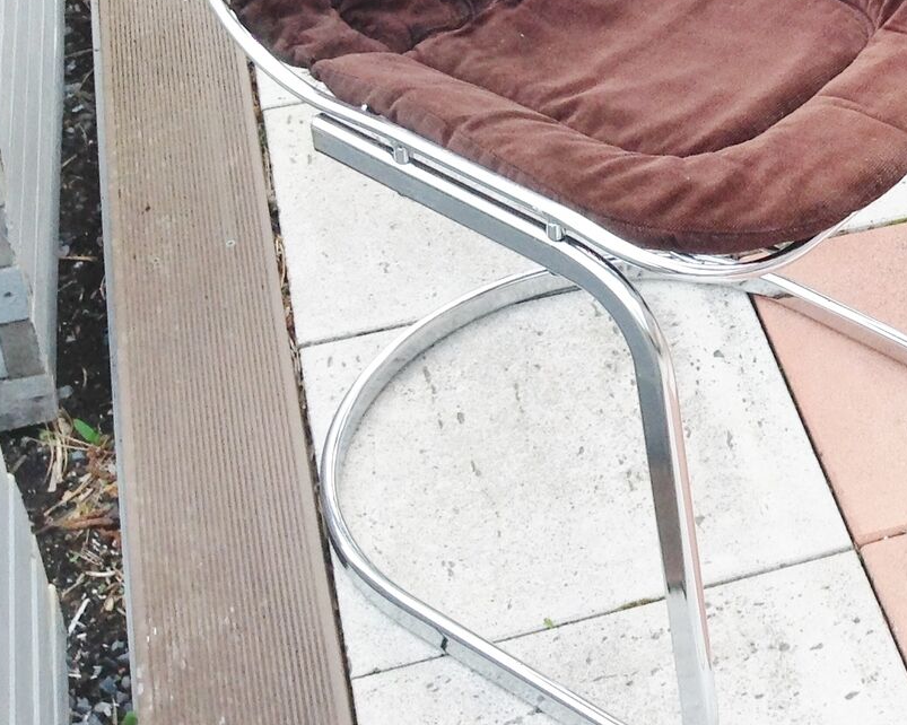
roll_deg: -3.2
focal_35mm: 85
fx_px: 2281
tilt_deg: -30.4
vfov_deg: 17.5
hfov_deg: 21.0
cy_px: -58
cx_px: 1084
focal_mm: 4.28
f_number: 2.4
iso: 50
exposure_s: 1/122
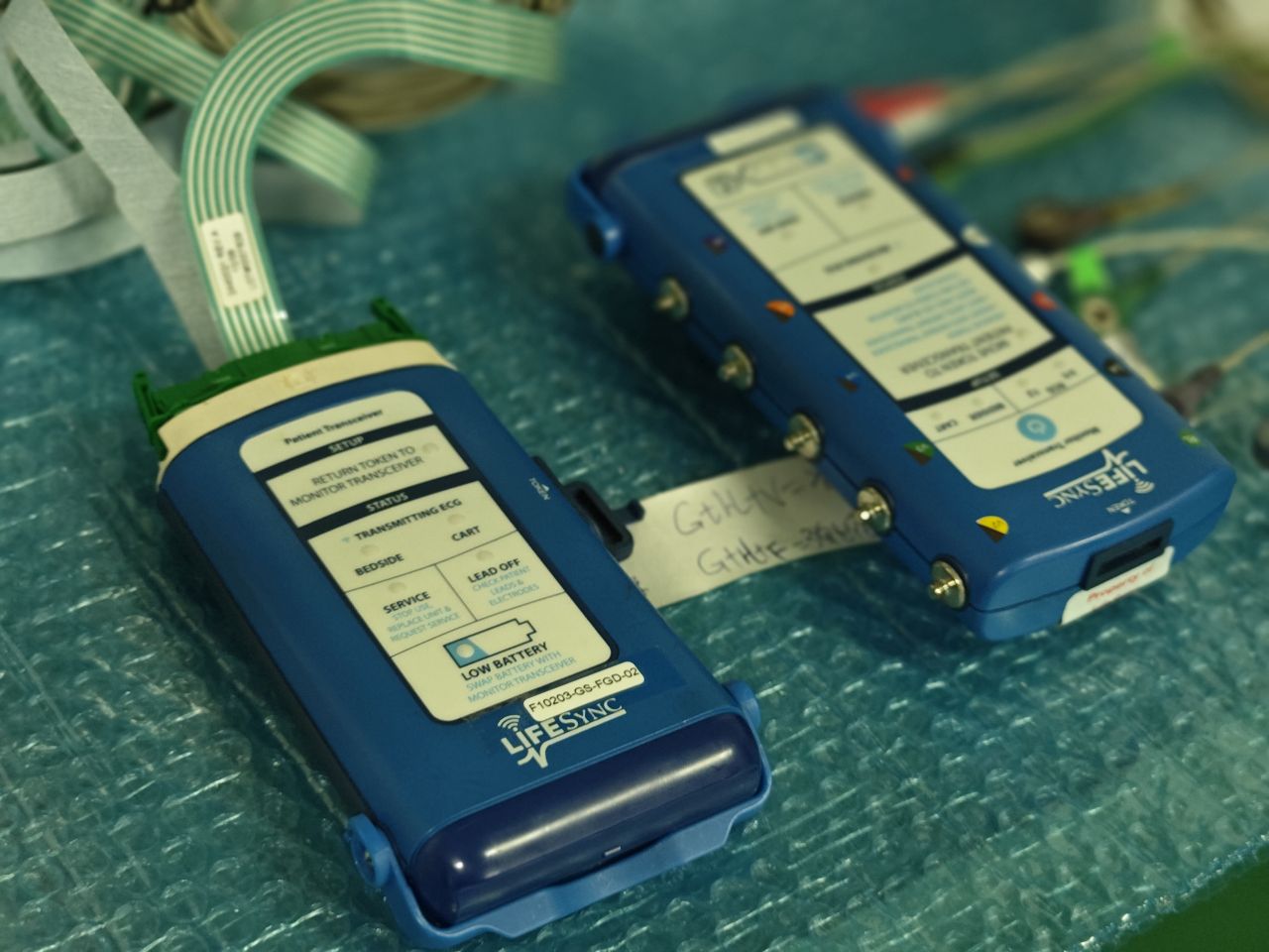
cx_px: 634
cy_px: 476
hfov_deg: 26.0
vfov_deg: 19.6
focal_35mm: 75
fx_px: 2749
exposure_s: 1/33.3
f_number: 1.8
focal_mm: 9.87
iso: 640
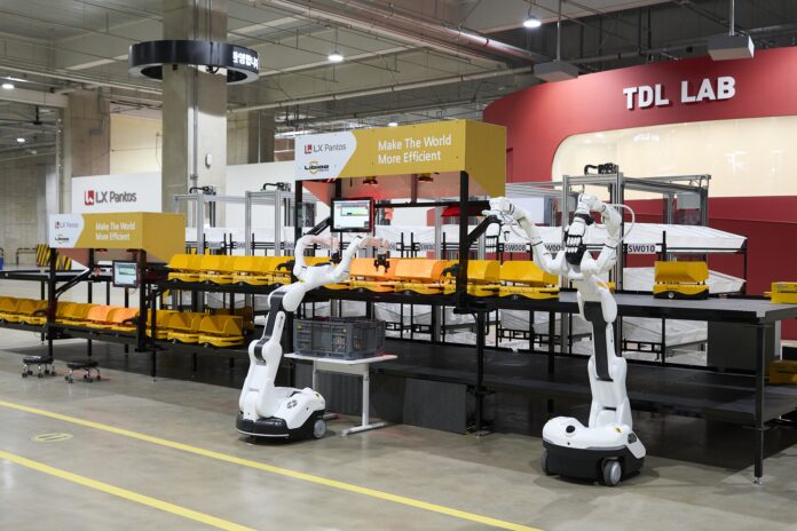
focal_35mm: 40
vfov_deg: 33.4
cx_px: 398
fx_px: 885
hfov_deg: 48.5
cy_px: 266
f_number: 5.6
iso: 1250
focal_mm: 40
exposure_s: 1/40
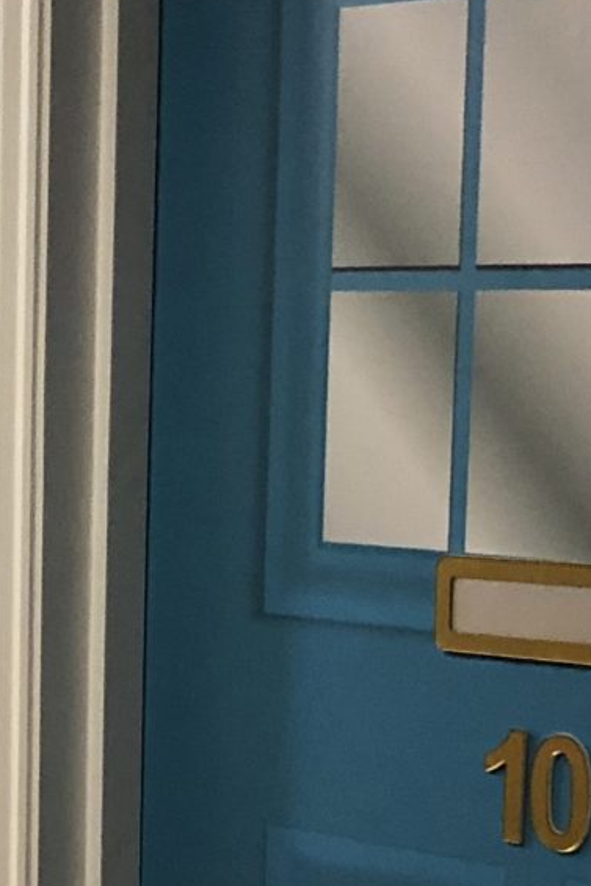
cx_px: -345
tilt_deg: -9.3
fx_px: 3248
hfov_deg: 10.0
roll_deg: +0.3
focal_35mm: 132
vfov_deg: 15.4
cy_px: 783
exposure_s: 1/14
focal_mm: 3.99
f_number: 1.8
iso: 100
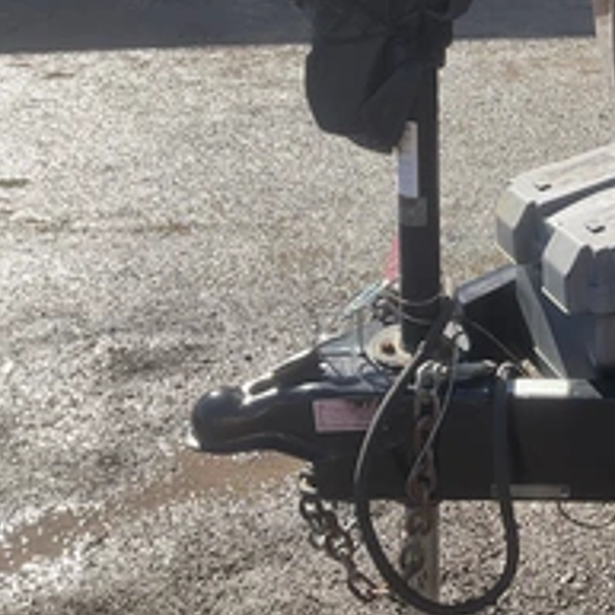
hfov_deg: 29.7
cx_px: 634
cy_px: 207
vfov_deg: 32.0
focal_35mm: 53
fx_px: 1065
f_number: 1.8
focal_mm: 3
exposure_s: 1/683
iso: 25
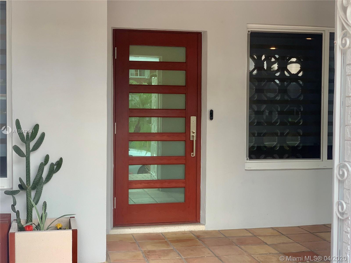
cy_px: 132
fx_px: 527
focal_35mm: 52
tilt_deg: -1.9
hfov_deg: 36.8
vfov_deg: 28.0
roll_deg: -0.7
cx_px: 176
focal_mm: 6
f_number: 2.4
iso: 64
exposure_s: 1/122
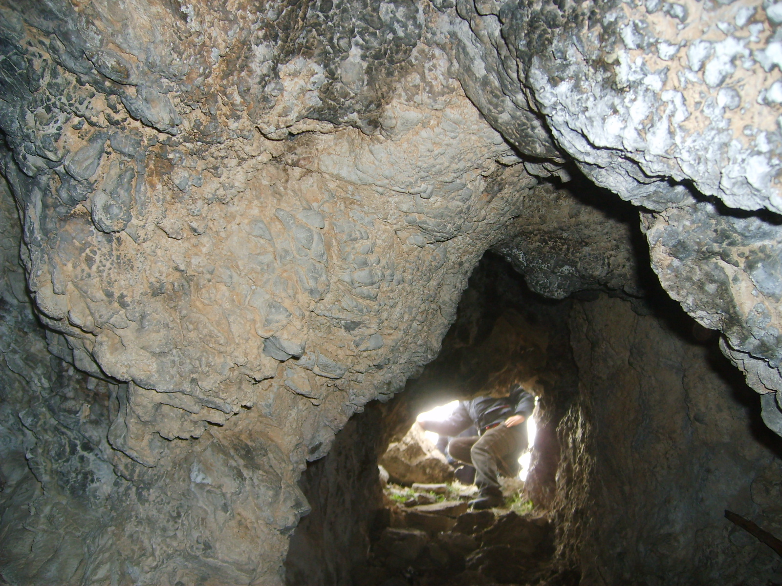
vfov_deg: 40.7
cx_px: 391
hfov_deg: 52.6
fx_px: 791
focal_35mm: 35
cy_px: 293
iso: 100
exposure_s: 1/30
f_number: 2.8
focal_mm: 5.8
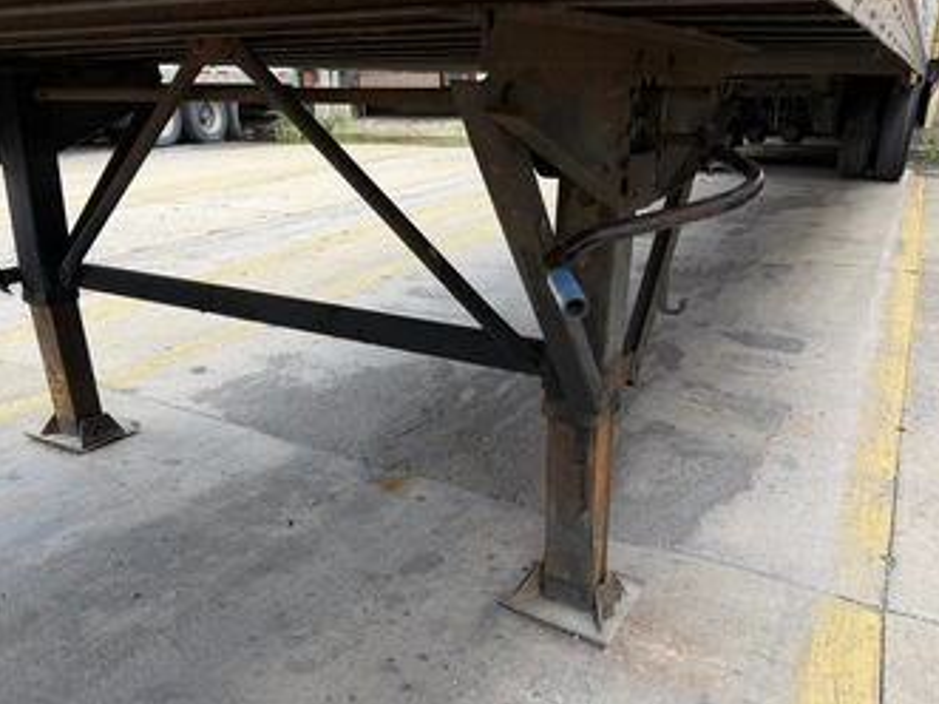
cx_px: 380
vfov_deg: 48.2
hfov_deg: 61.2
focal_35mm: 29
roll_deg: +1.9
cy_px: 361
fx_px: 786
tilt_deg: -24.2
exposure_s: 1/179
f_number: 1.78
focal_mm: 6.76
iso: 64
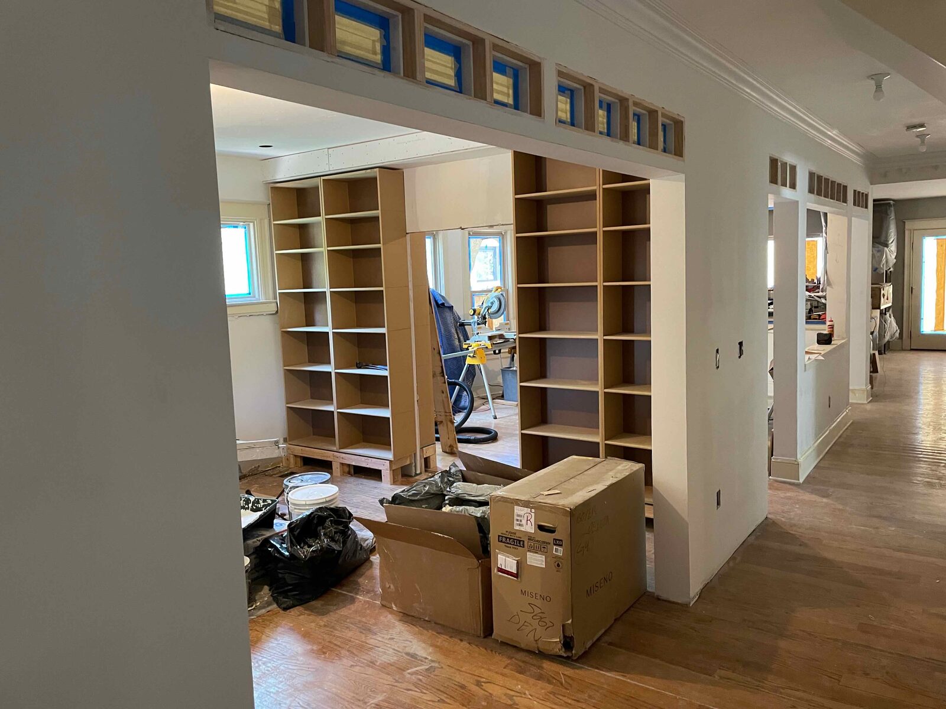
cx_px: 473
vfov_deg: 53.1
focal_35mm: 26
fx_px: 711
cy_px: 354
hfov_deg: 67.3
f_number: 1.6
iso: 400
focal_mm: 4.2
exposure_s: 1/40
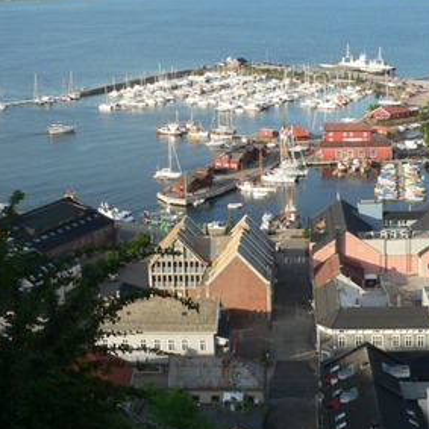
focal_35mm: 62
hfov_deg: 27.7
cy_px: 178
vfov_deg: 27.7
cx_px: 234
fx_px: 869
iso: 80
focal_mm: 6
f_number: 4
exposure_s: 1/250
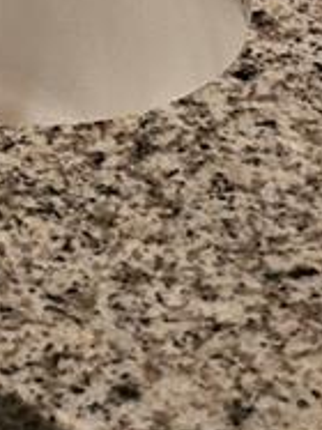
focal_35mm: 154
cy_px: -754
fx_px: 1912
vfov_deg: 10.2
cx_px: -306
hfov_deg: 9.1
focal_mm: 5
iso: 160
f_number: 1.8
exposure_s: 1/120
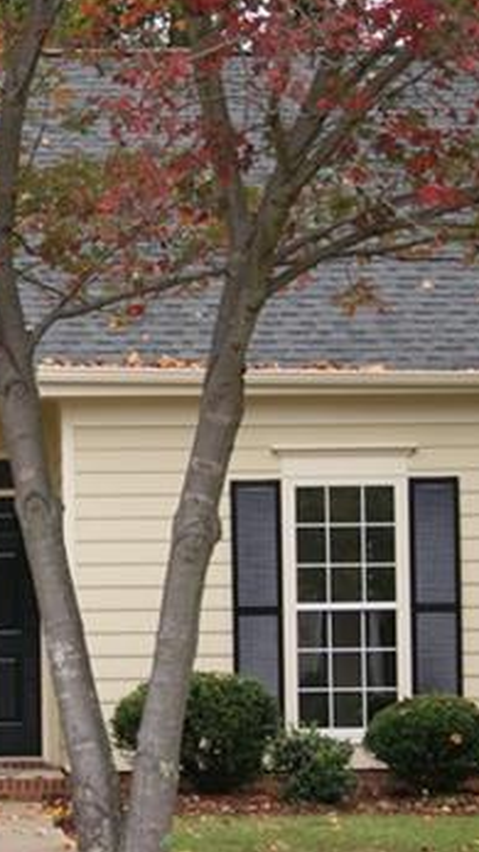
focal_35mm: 139
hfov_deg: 8.7
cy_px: 476
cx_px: 2
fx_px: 3141
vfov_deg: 15.5
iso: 100
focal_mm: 30
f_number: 7.1
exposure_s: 1/160
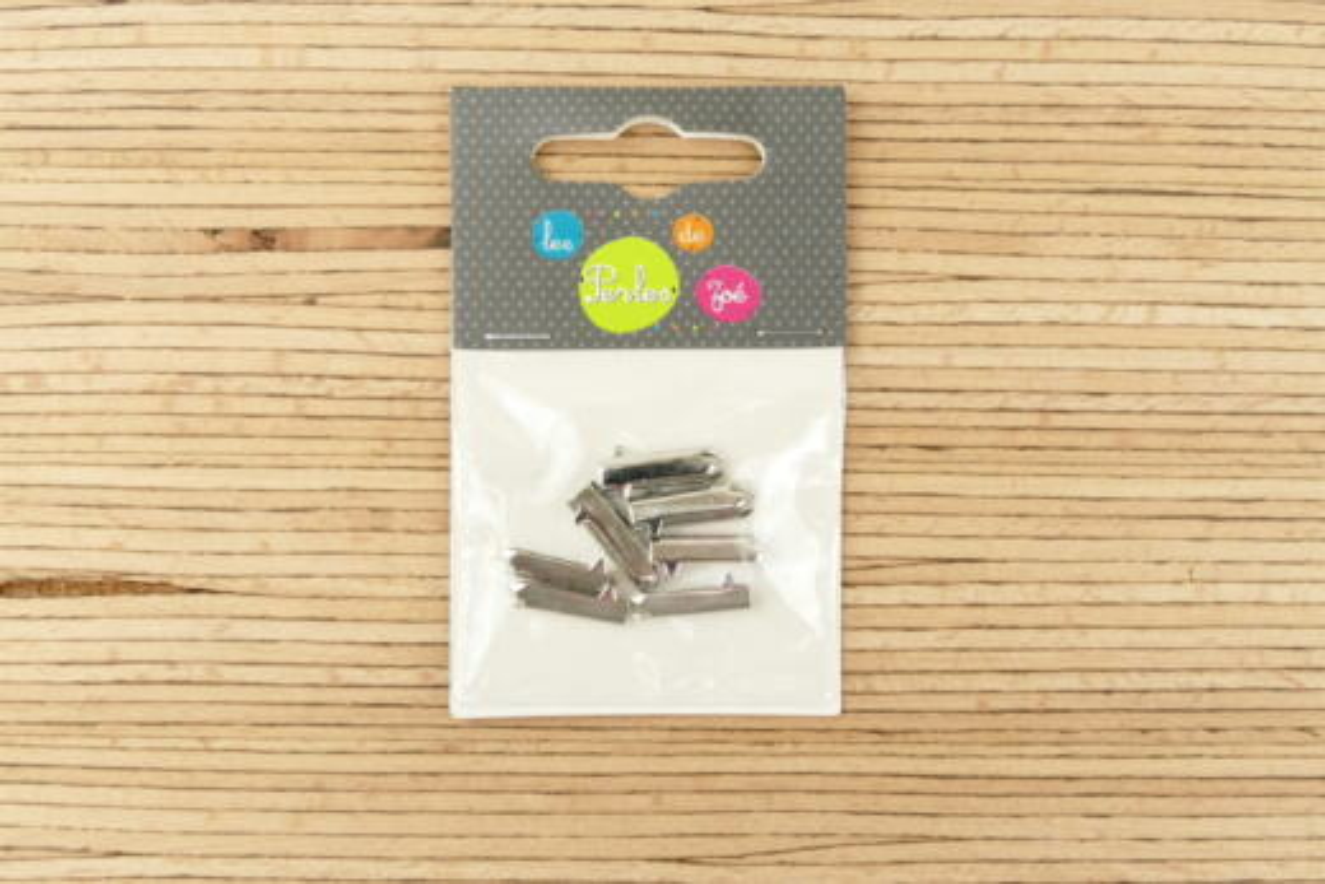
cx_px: 662
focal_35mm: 43
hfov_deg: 45.4
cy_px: 442
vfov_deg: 31.2
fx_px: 1583
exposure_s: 1/80
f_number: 8
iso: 1250
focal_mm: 15.51
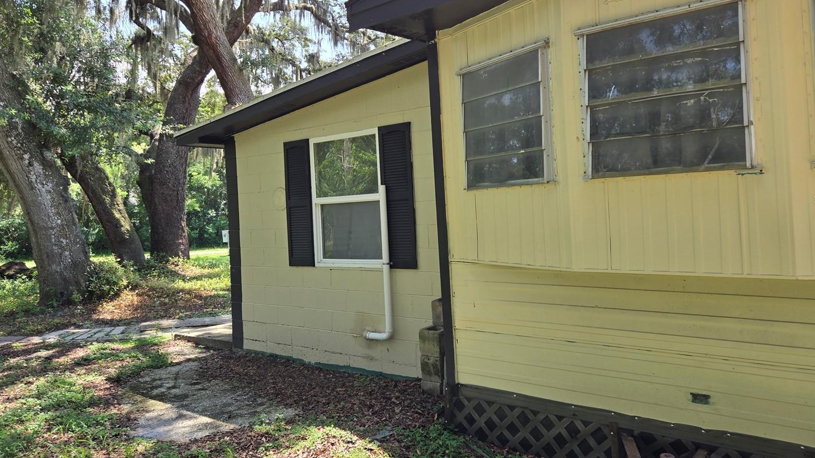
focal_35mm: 28
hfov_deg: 67.9
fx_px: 605
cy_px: 199
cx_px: 412
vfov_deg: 41.4
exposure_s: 1/359
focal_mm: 5.4
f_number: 1.8
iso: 25
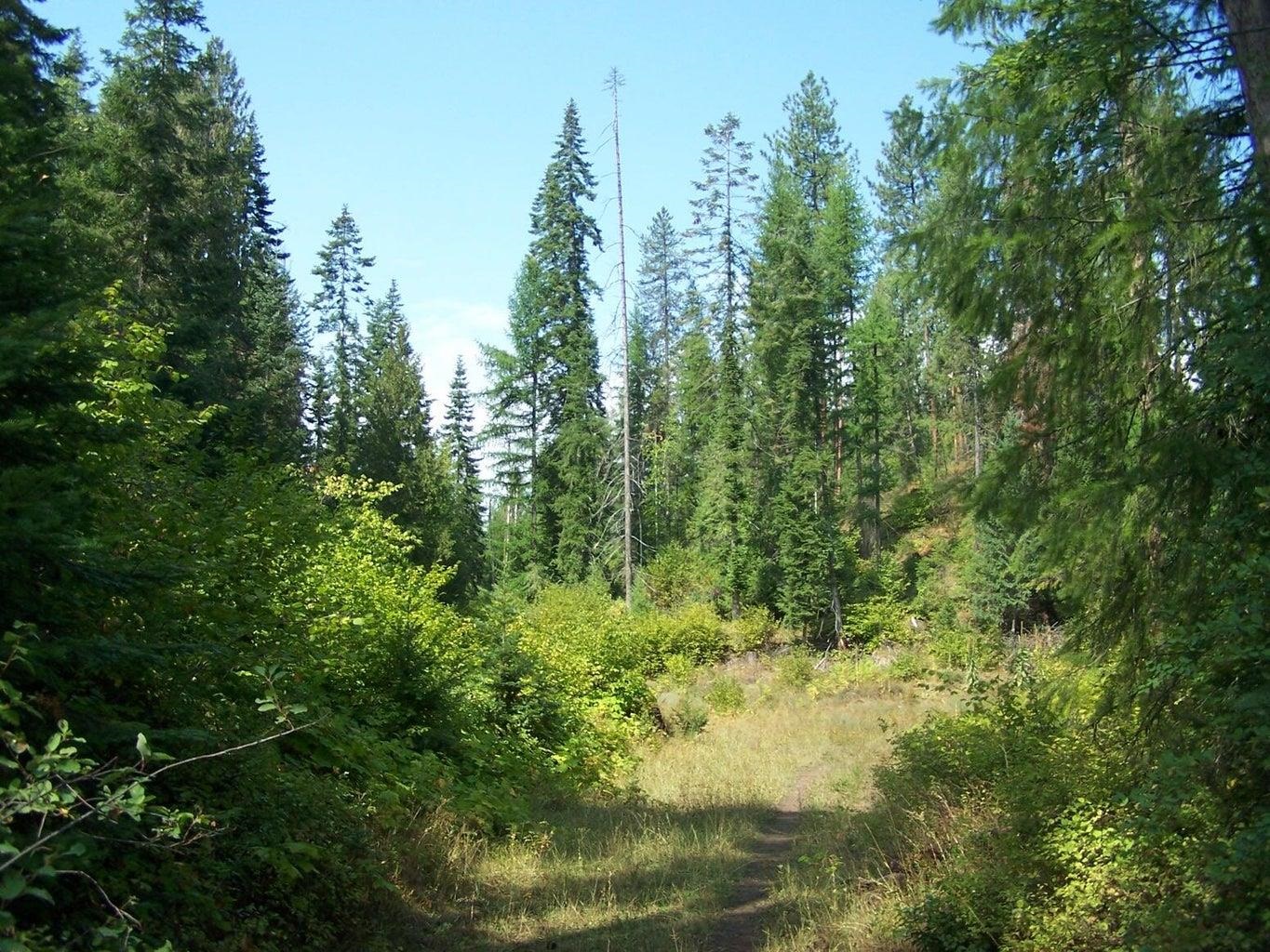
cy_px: 476
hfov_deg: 49.0
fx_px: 1394
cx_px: 635
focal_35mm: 38
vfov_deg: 37.7
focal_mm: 6.3
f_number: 2.8
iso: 80
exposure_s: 1/500
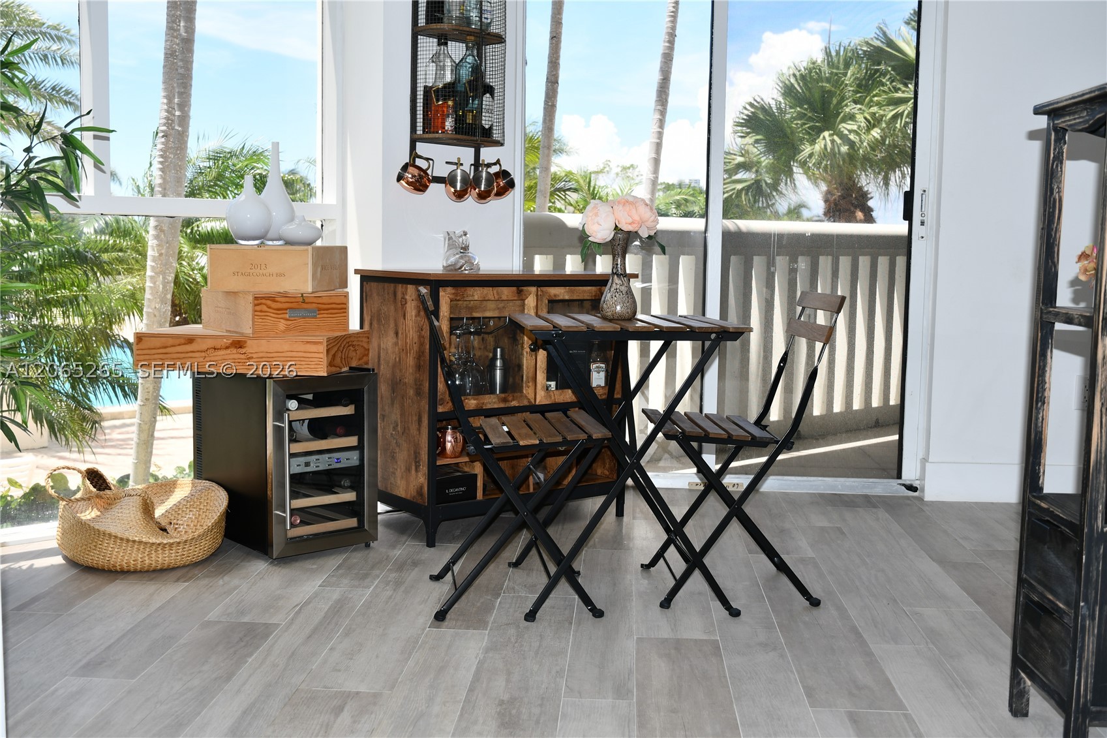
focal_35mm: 37
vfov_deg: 35.9
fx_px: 1138
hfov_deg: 51.9
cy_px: 369
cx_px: 554
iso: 100
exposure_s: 1/250
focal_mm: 25
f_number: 4.5
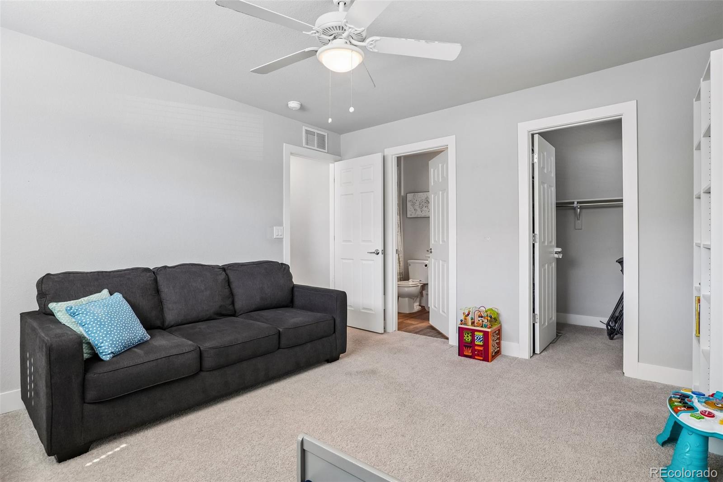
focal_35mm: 16
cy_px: 241
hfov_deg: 95.0
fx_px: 331
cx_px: 362
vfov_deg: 72.0
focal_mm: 11
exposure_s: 1/30
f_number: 8
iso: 400
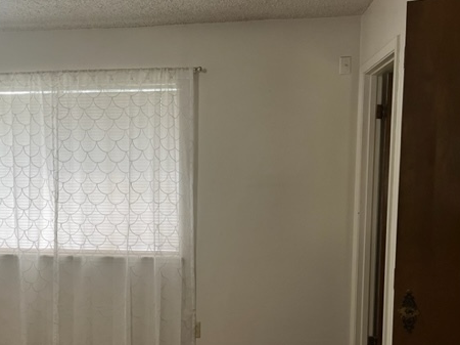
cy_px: 211
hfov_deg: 49.4
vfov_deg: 38.4
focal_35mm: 37
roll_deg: +0.1
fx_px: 491
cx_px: 160
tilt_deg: -4.6
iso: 125
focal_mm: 5.1
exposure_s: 1/60
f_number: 1.6
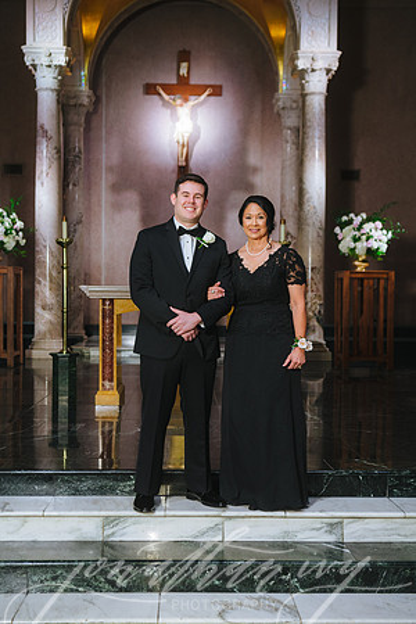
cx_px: 208
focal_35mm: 50
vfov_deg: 39.6
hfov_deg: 27.0
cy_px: 312
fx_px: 867
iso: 1250
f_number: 4
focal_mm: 50
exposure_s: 1/250
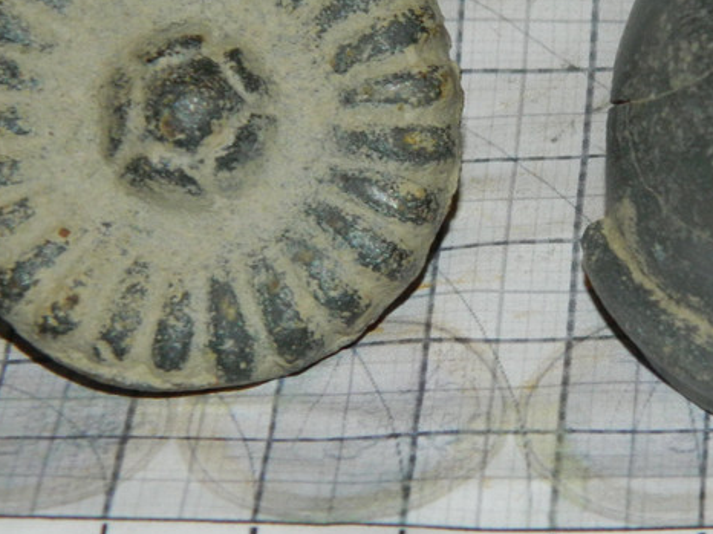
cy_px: 200
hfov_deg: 8.4
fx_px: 4858
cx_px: 601
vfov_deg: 6.3
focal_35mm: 236
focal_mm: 18.6
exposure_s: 1/60
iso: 200
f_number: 4.5
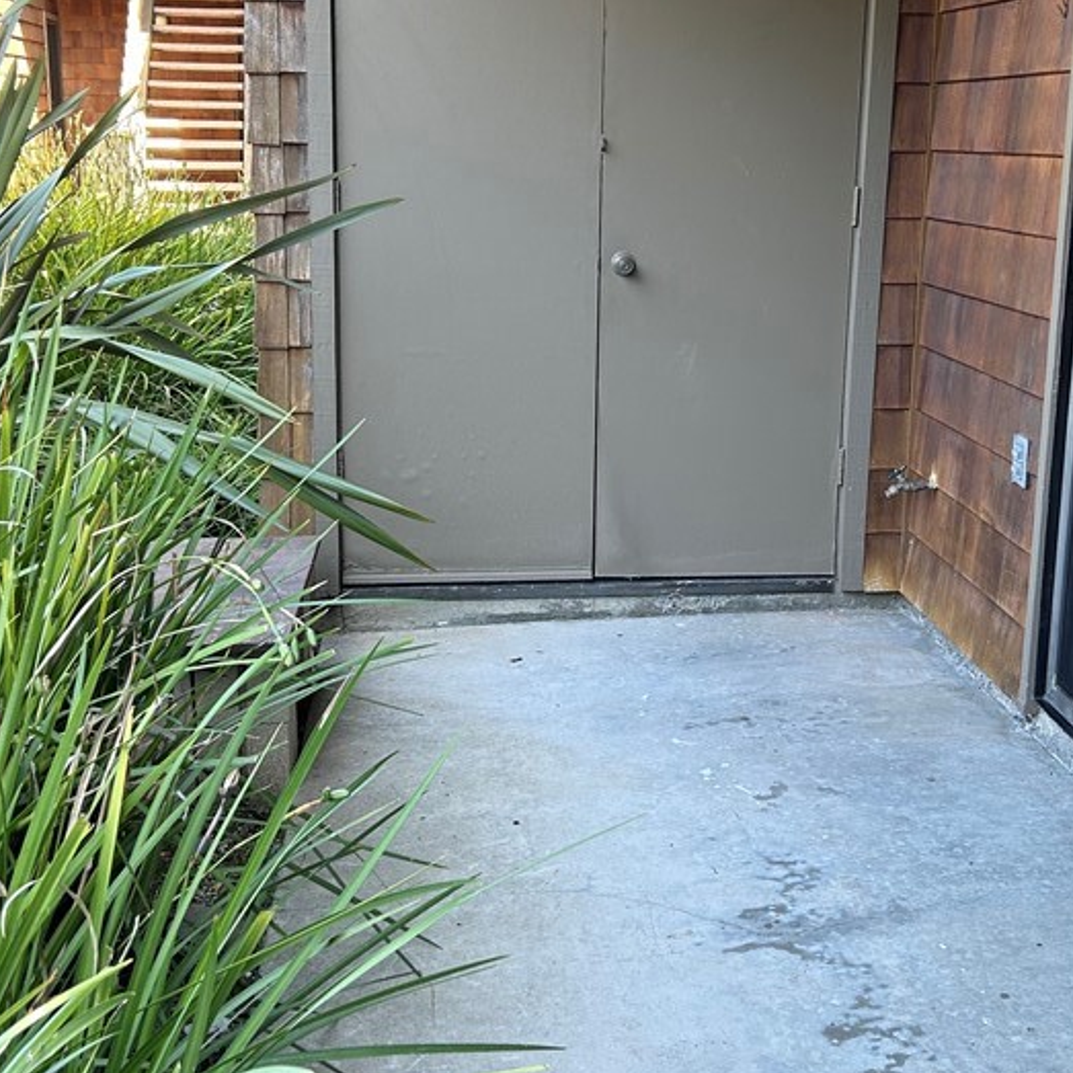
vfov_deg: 37.5
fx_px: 1578
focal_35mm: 45
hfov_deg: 37.5
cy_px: 458
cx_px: 593
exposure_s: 1/121
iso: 50
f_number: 1.5
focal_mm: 5.7
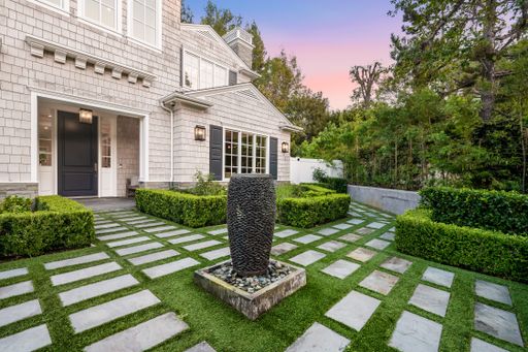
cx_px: 264
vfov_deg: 73.7
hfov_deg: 96.8
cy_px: 176
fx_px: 235
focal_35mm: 16
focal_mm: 16
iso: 640
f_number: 8
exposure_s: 1/50
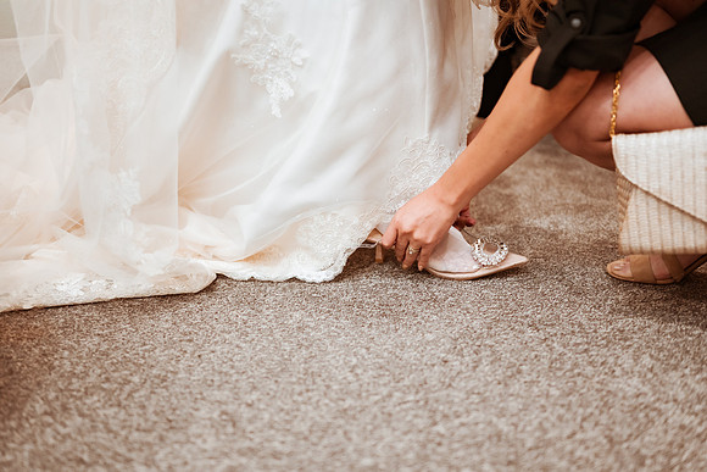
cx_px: 354
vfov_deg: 37.9
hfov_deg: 54.4
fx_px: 687
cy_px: 236
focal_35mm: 35
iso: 1250
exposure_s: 1/500
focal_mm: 35
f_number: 1.8
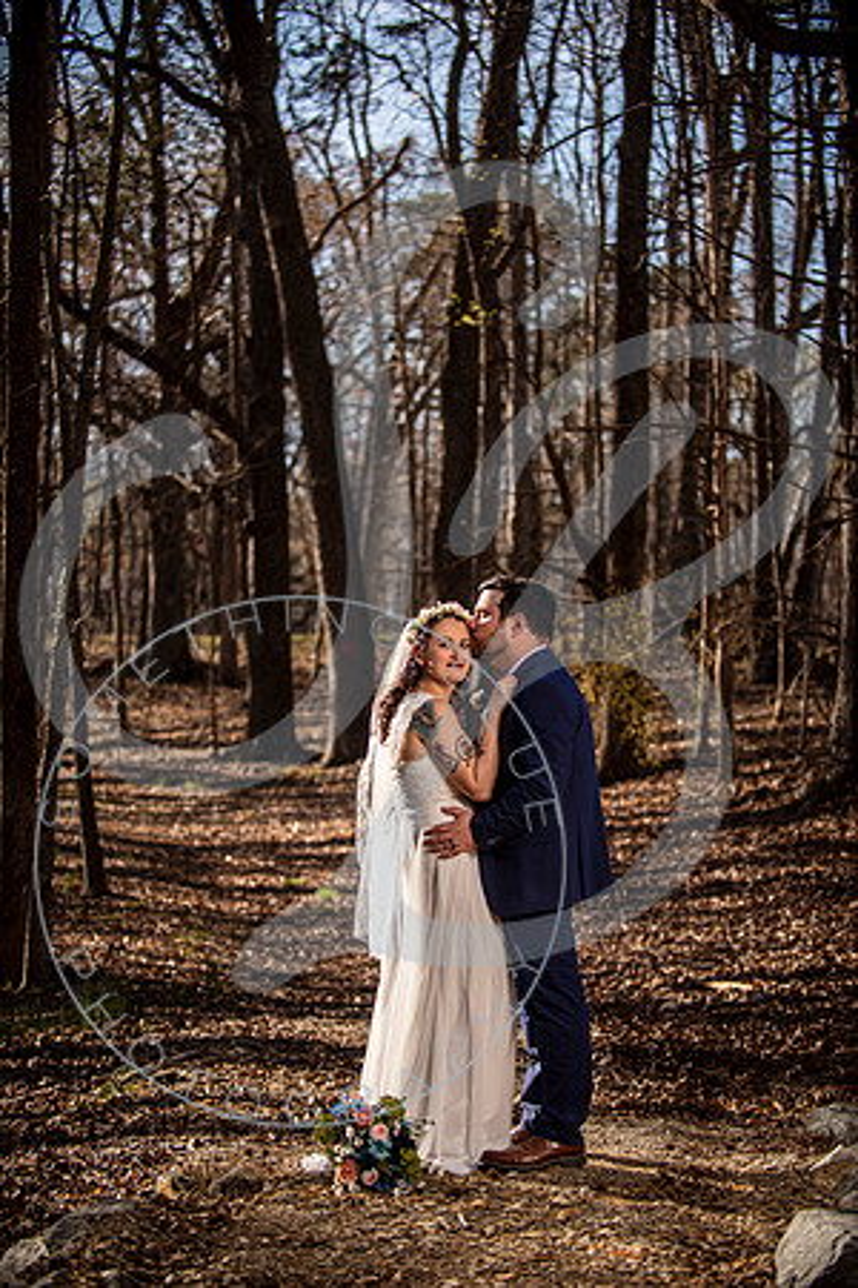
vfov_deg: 28.8
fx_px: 2502
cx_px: 429
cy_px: 644
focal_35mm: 70
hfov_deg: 19.5
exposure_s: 1/800
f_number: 2.8
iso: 100
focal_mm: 70
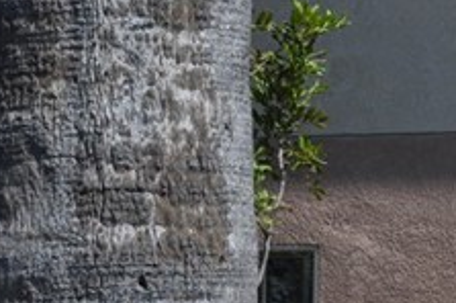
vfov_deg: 5.7
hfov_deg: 8.2
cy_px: 262
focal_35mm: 241
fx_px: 3052
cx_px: 820
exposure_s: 1/400
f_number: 10
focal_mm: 35
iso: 200
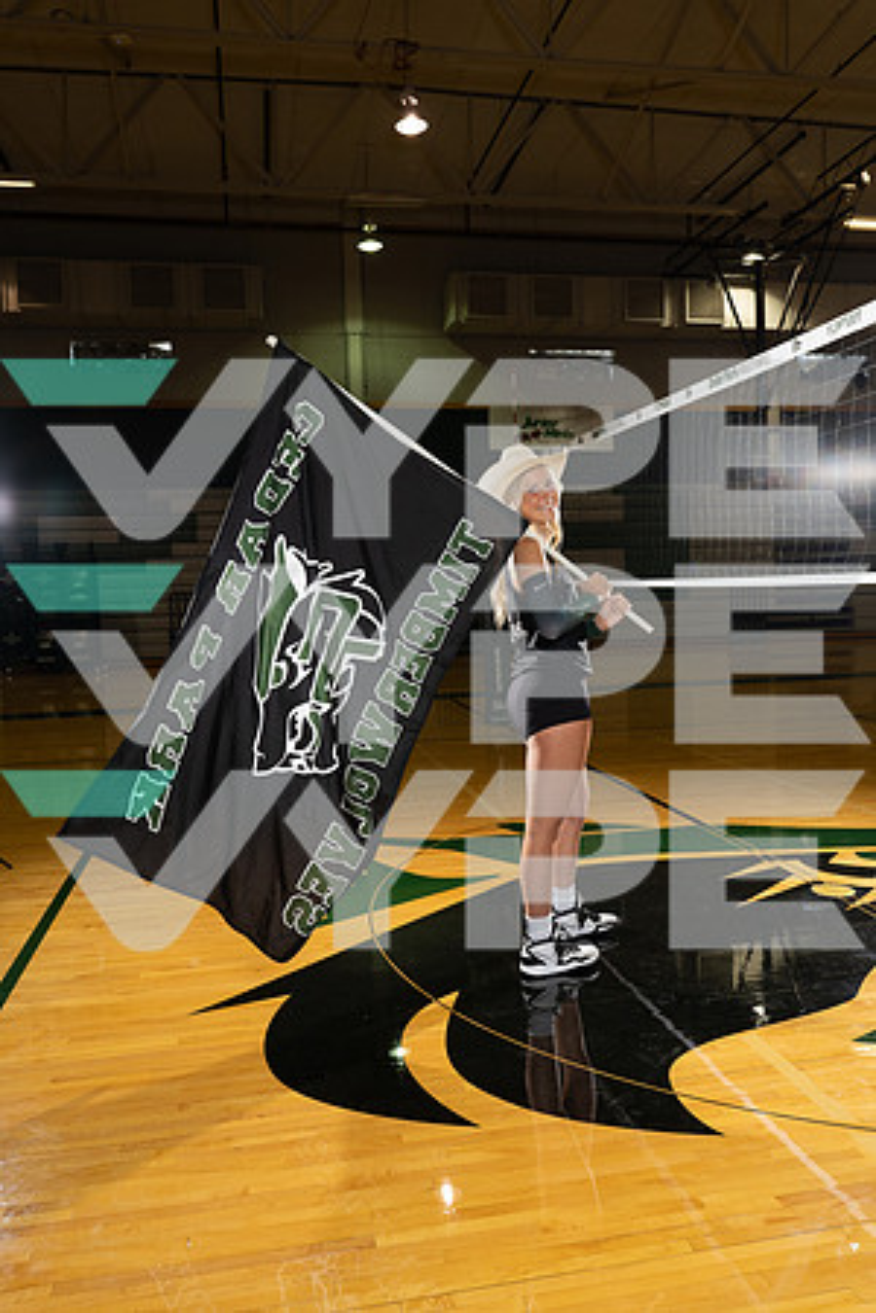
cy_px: 656
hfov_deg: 46.4
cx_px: 438
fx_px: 1022
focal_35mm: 28
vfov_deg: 65.5
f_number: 5.6
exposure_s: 1/250
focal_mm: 28
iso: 800
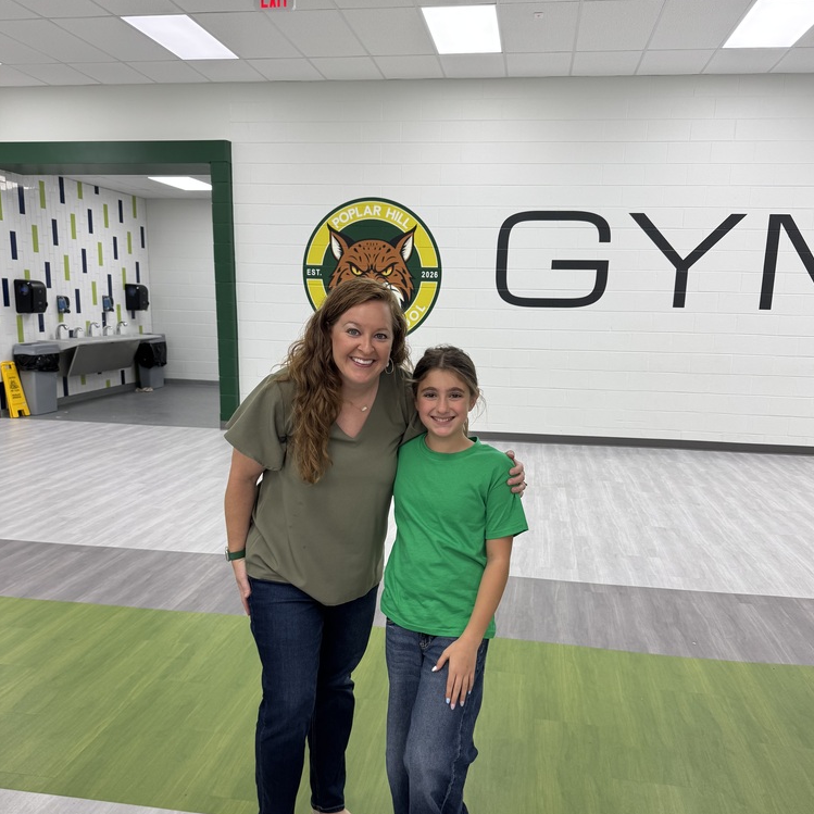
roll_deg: -1.5
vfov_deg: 55.4
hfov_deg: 55.6
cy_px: 465
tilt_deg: -12.4
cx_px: 414
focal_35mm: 29
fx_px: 772
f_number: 1.78
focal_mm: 6.76
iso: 100
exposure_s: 1/120
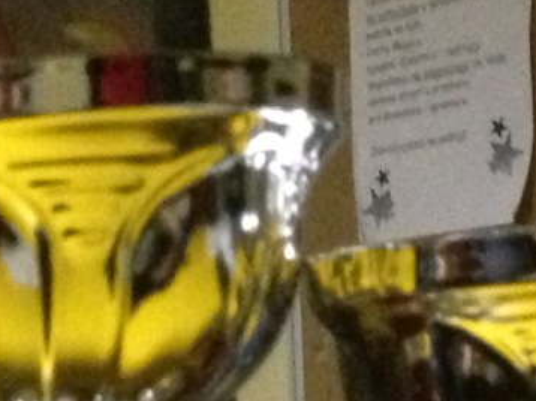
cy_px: 809
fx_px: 2925
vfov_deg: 7.5
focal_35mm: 189
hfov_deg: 10.3
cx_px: -64
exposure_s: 1/17
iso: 800
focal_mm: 4.13
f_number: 2.4
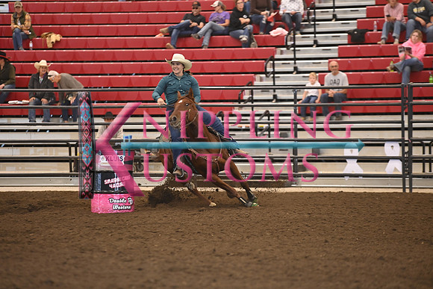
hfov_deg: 10.3
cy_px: 144
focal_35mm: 200
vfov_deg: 6.9
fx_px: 2406
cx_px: 216
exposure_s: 1/250
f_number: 3.2
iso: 1600
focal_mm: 200
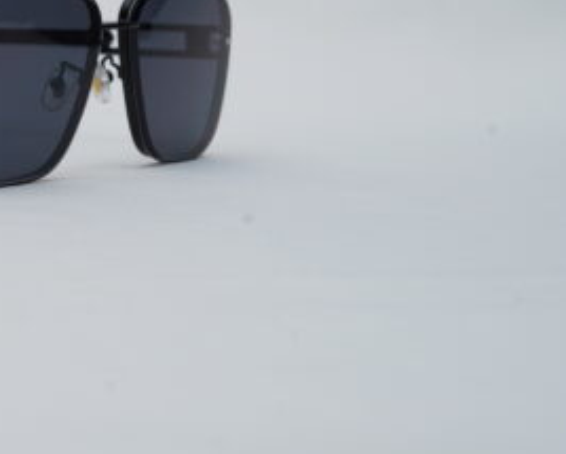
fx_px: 1761
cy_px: 61
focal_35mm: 105
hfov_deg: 17.7
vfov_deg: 14.6
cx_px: -23
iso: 100
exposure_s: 1/160
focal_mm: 50
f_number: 9
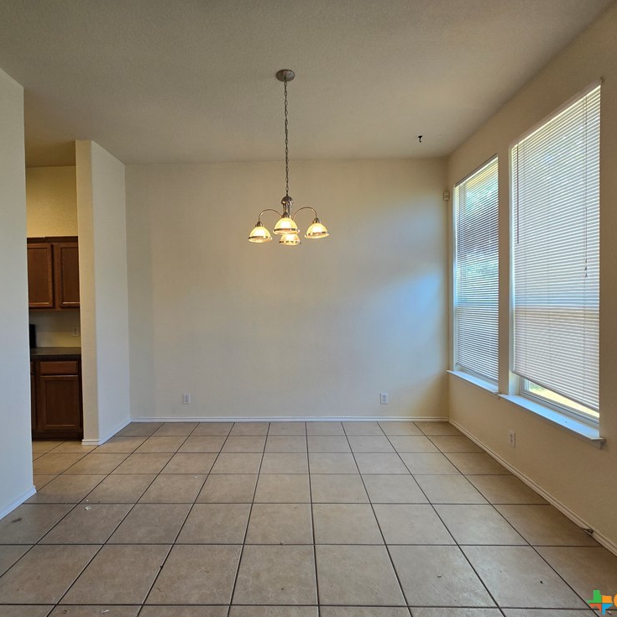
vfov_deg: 87.4
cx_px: 280
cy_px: 309
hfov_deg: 87.2
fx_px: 323
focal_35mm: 16
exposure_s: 1/60
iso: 64
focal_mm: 2.2
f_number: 2.2
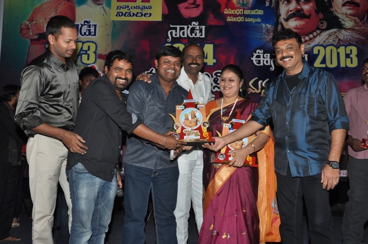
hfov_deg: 53.2
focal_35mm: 36
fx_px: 368
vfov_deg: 36.8
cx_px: 184
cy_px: 122
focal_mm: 24
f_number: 10
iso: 400
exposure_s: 1/125
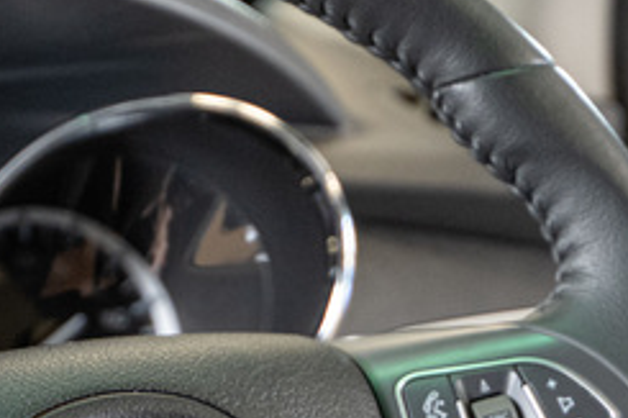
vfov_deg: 5.2
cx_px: 147
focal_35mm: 263
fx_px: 4585
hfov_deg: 7.8
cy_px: 510
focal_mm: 63
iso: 1600
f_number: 2.8
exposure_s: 1/125
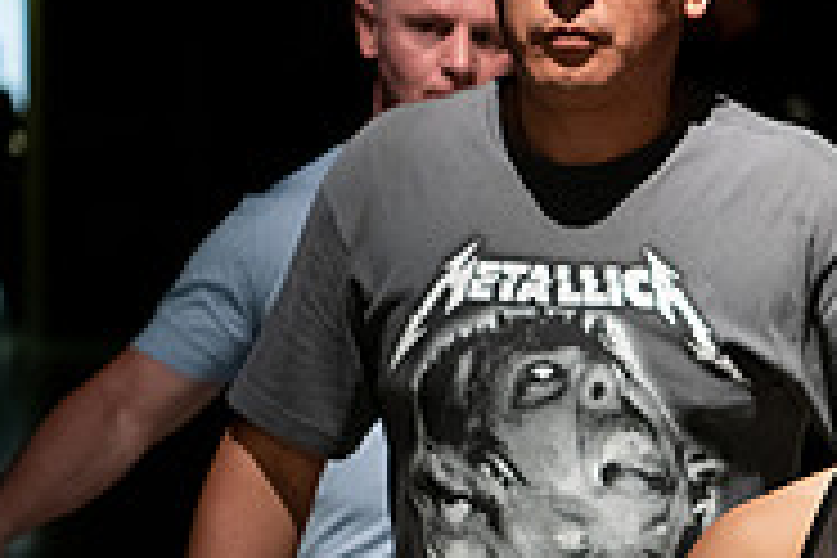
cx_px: 976
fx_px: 5068
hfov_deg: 9.3
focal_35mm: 218
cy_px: 623
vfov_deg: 6.3
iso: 1600
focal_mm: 70
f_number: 2.8
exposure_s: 1/160
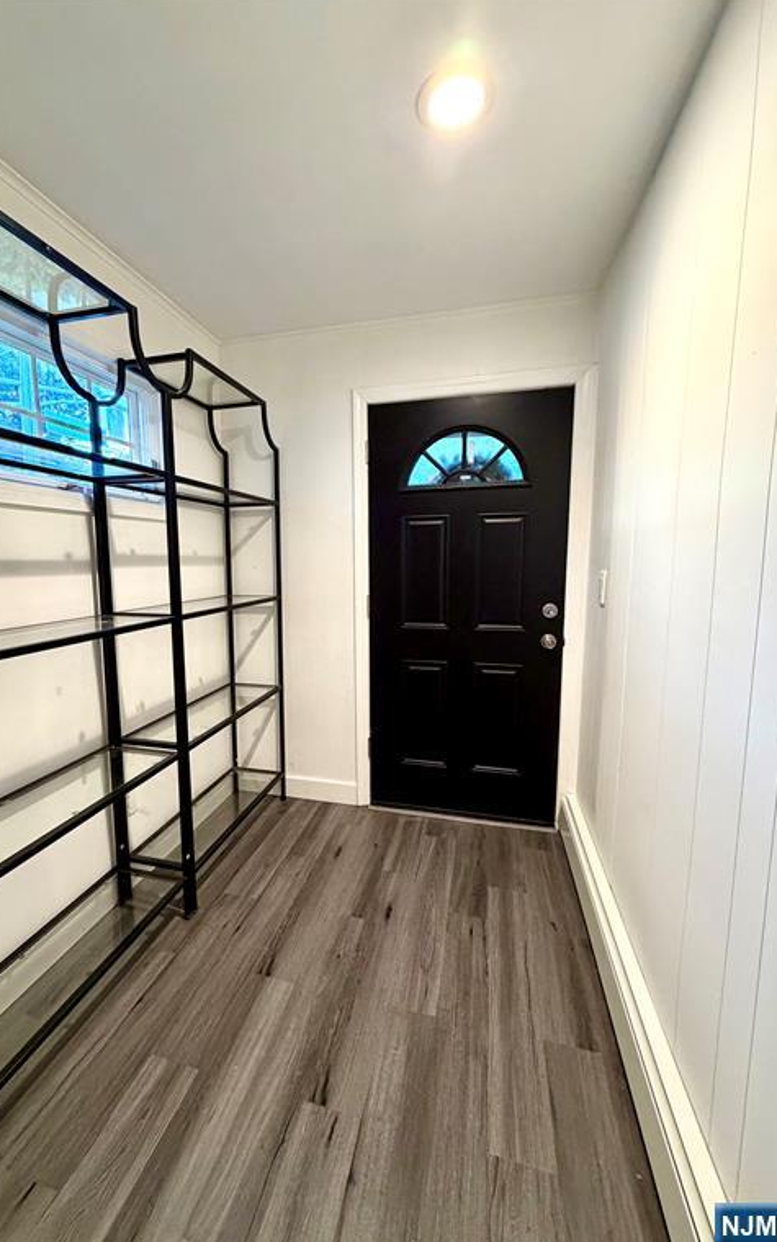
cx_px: 342
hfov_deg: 74.5
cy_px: 621
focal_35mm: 15
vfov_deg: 101.5
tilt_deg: -7.5
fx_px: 508
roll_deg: +1.1
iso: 320
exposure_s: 1/60
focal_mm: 2.22
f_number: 2.2
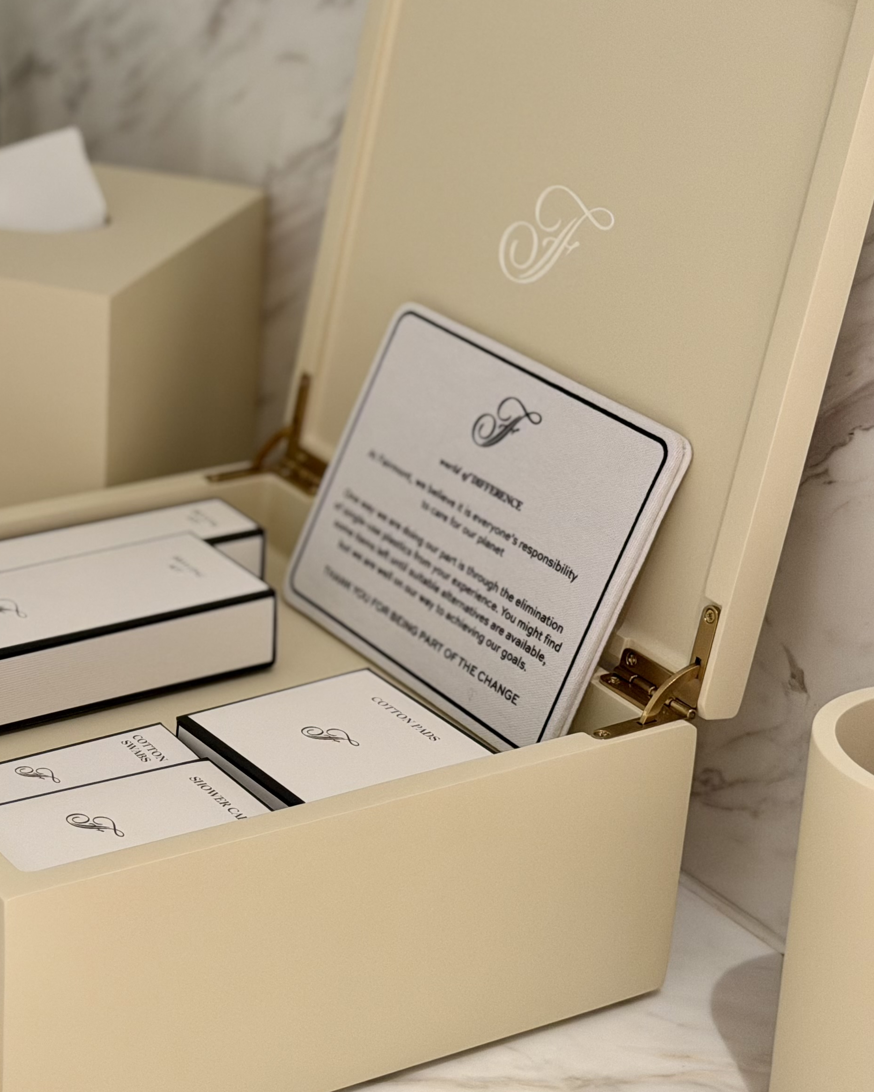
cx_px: 54
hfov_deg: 18.6
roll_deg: -1.3
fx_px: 2619
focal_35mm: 81
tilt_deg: -23.6
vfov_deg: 23.6
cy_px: 501
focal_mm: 6.76
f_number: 1.78
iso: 250
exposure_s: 1/58
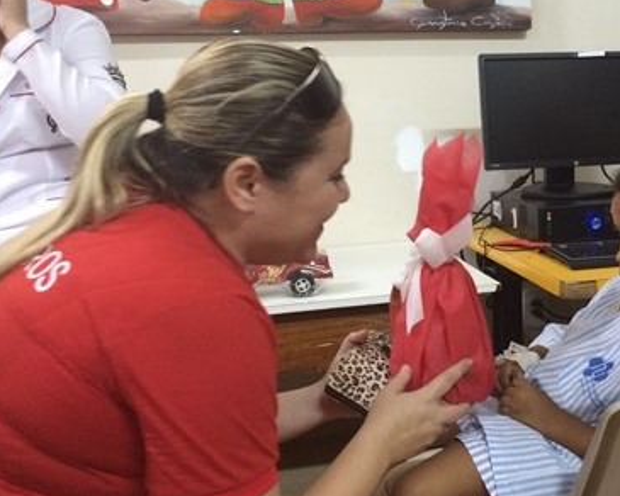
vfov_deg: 33.4
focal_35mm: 45
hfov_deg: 40.1
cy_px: 227
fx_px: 826
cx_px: 462
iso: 320
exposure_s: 1/17
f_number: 2.2
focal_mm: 4.15
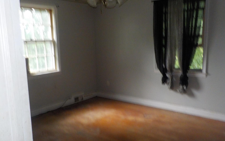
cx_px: 112
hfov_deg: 59.7
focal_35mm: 32
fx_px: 196
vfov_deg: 39.4
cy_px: 74
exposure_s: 1/15
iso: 450
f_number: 3.3
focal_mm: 4.1
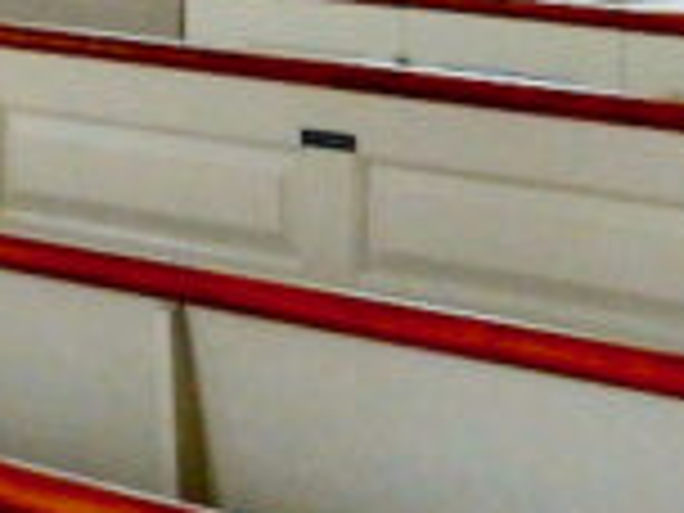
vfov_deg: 8.5
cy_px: -410
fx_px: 3320
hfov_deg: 11.3
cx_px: -364
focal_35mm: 168
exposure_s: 1/15
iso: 400
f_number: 3.7
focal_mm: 4.5
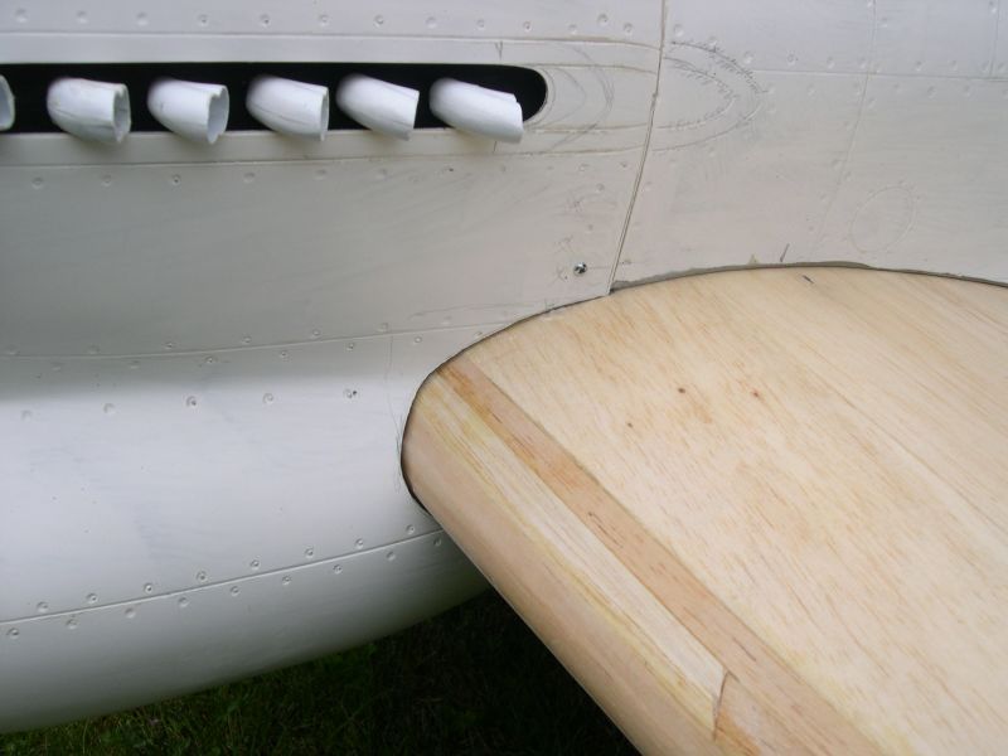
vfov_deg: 37.7
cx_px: 504
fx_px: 1107
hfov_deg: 49.0
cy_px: 378
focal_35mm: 38
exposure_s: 1/228
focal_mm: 8
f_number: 7.6
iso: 100
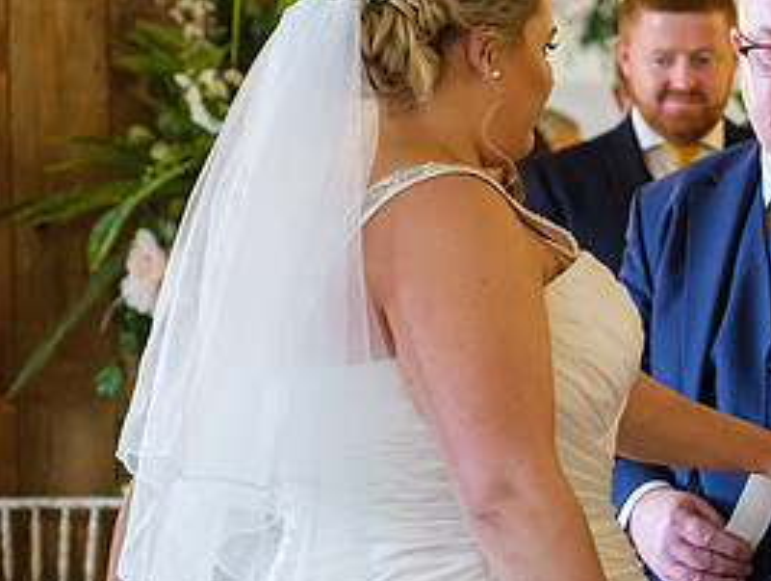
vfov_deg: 8.2
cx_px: 869
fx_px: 4059
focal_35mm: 182
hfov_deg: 10.7
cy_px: 394
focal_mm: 55
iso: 4000
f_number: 2.8
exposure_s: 1/160
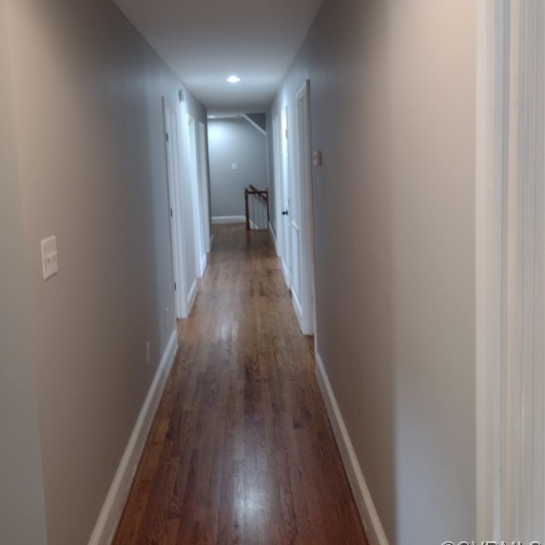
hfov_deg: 51.1
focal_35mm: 32
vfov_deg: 50.6
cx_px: 272
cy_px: 205
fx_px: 570
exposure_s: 1/40
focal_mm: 4.71
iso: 453
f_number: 1.7
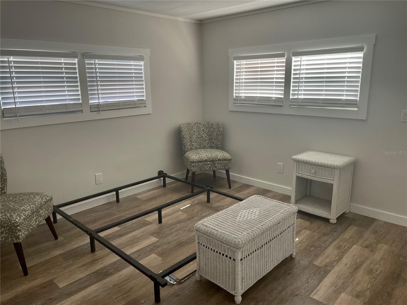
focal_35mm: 26
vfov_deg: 53.1
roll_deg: +1.6
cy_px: 152
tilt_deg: -11.3
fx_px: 306
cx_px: 204
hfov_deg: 67.3
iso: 80
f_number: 1.6
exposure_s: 1/60
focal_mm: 4.2
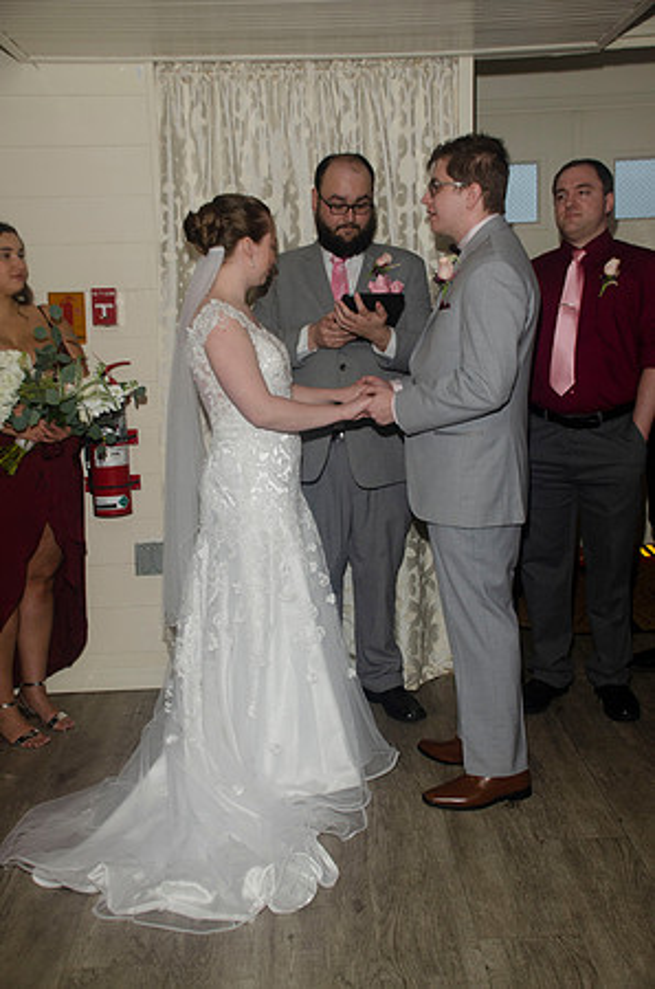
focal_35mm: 39
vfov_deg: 49.6
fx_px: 1069
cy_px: 494
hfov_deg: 34.1
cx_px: 328
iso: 400
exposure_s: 1/80
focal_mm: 26
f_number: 4.5
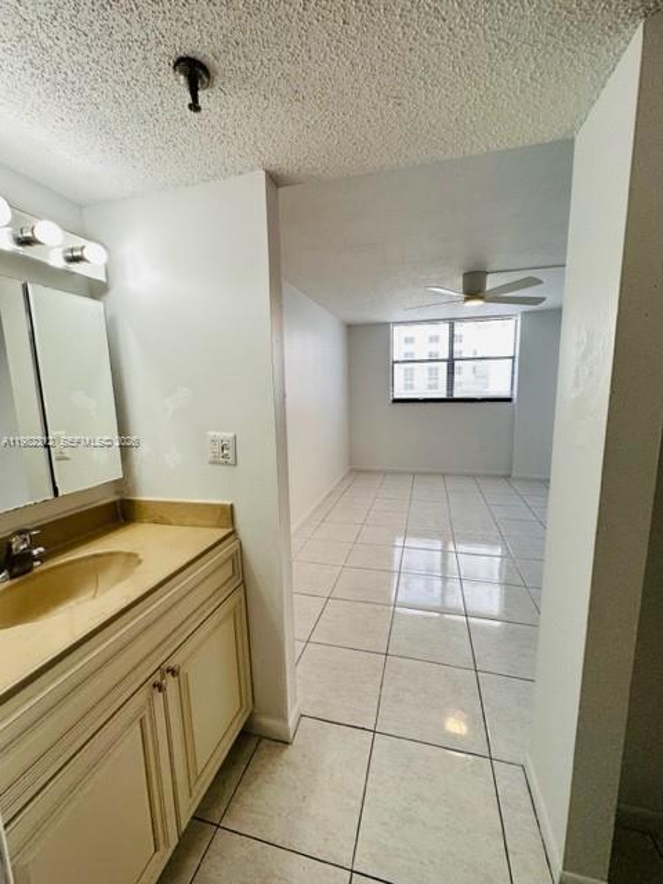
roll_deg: +0.7
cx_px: 332
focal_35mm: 14
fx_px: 358
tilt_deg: -9.0
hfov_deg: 85.7
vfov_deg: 102.1
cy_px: 442
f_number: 2.2
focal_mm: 2.22
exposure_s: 1/120
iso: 50
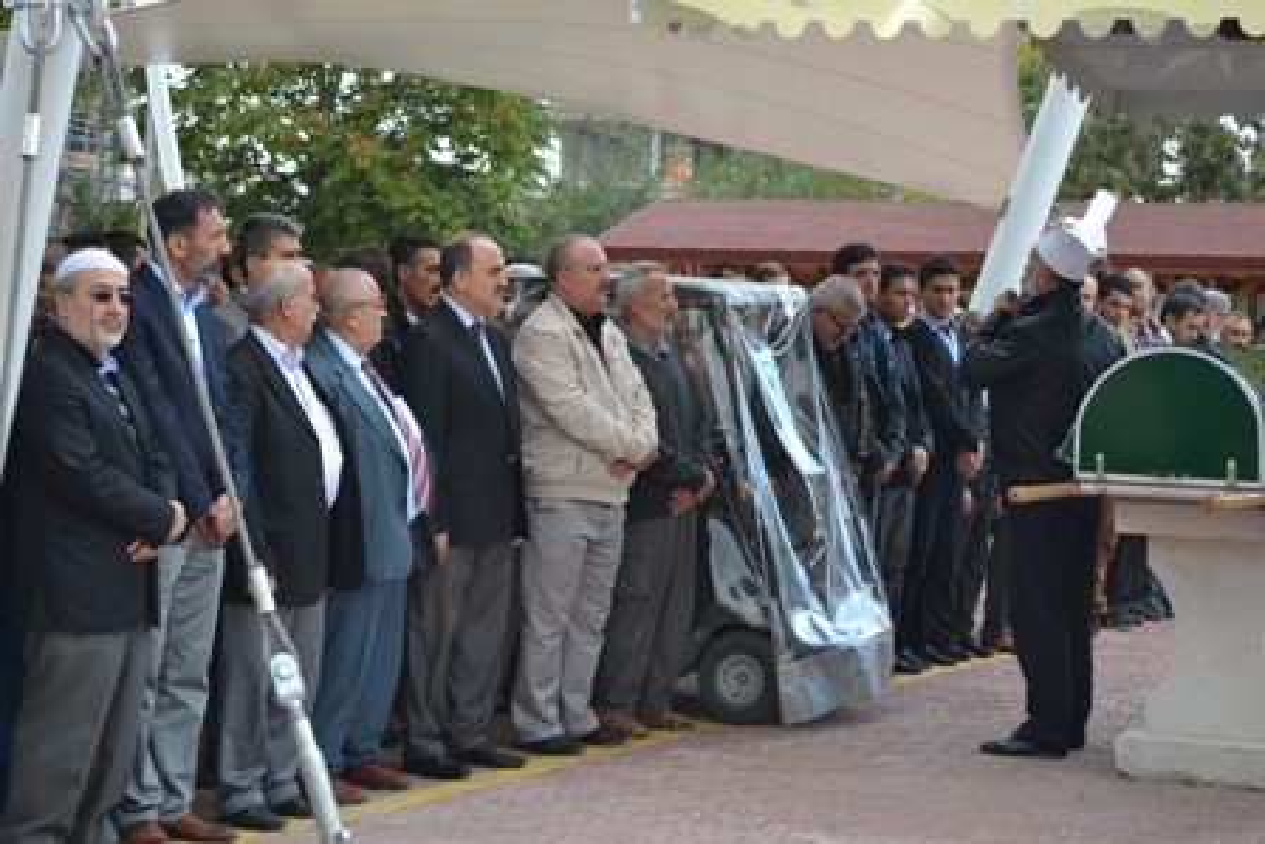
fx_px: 2900
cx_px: 632
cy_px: 422
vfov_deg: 16.6
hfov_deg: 24.6
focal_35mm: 82
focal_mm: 55
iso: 360
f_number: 5.6
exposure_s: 1/125
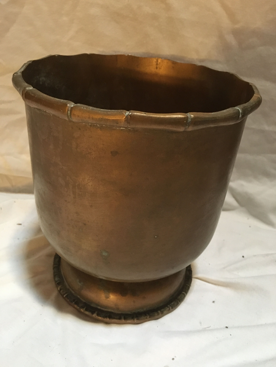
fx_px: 308
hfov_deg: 48.2
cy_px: 184
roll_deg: -8.3
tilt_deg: -30.5
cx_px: 138
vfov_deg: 61.7
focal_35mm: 29
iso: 320
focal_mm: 4.15
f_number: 2.2
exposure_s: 1/17
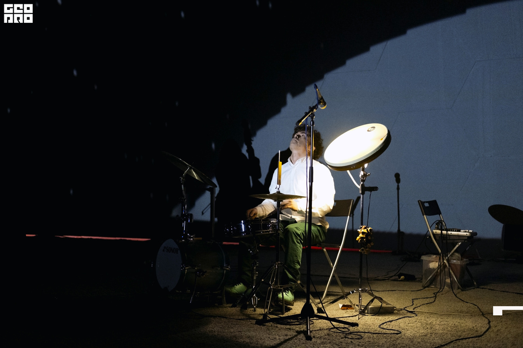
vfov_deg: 25.5
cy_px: 174
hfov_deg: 37.5
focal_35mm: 53
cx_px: 262
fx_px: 770
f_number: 2
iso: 6400
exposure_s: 1/50
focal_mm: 35
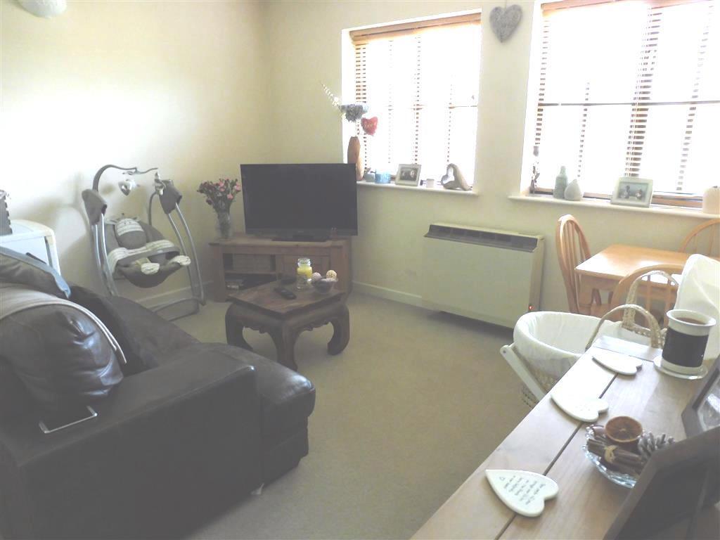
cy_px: 270
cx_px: 360
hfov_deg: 71.6
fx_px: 499
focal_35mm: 24
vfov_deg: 56.8
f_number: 3.3
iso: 400
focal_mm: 4.3
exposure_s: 1/40
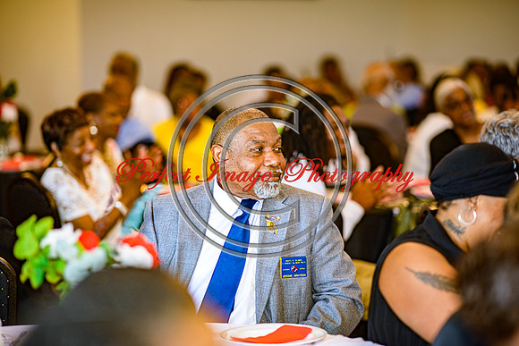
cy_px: 173
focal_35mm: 105
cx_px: 260
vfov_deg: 13.0
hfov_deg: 19.5
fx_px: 1514
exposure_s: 1/125
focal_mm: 105
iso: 180
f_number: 1.8
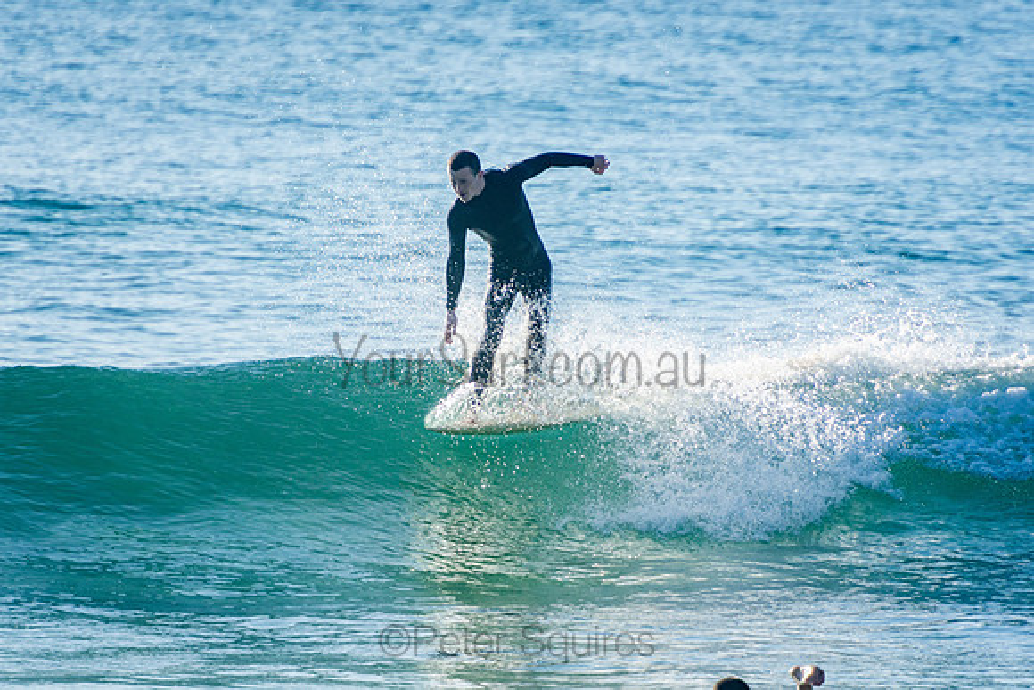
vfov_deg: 2.4
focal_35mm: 585
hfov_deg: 3.5
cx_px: 517
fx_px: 16806
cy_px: 345
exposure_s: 1/1250
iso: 220
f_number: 5.6
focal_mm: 390
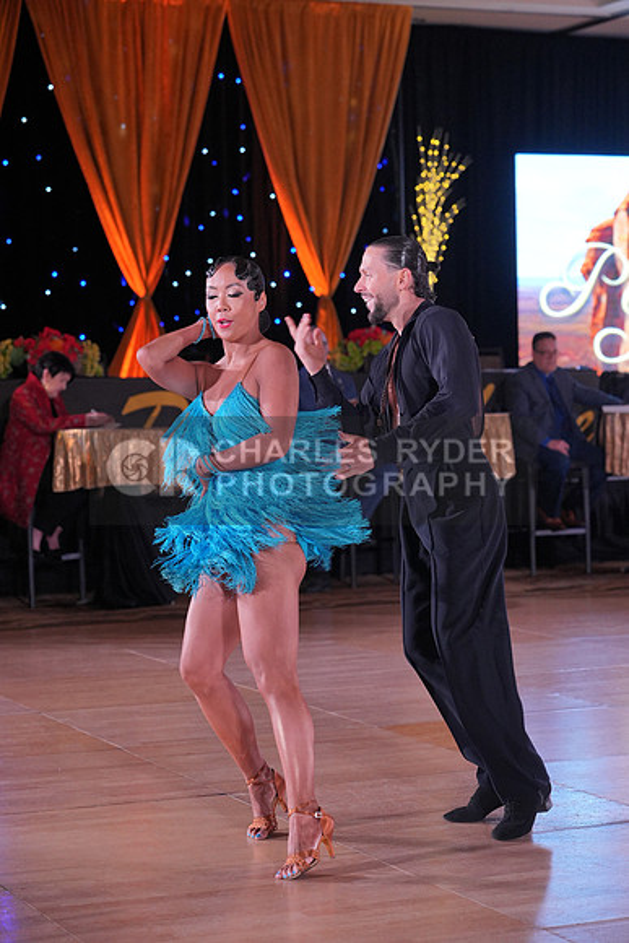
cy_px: 472
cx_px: 314
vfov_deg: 24.5
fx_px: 2174
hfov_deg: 16.5
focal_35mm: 83
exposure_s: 1/400
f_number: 4
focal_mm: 83
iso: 2000
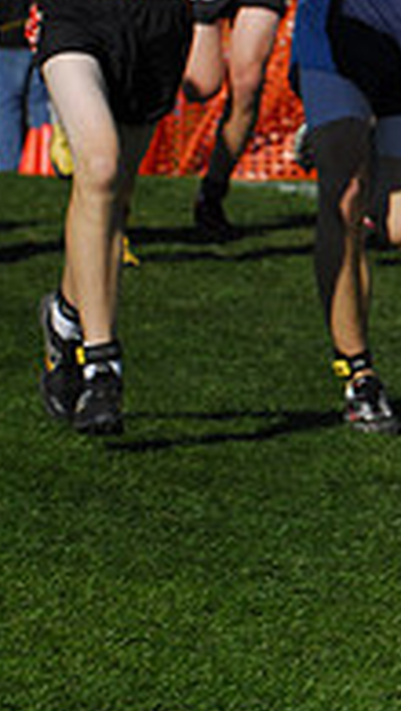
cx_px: 999
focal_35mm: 560
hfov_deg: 2.2
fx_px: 10563
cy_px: 69
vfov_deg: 3.9
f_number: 7.1
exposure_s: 1/1600
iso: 400
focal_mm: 120
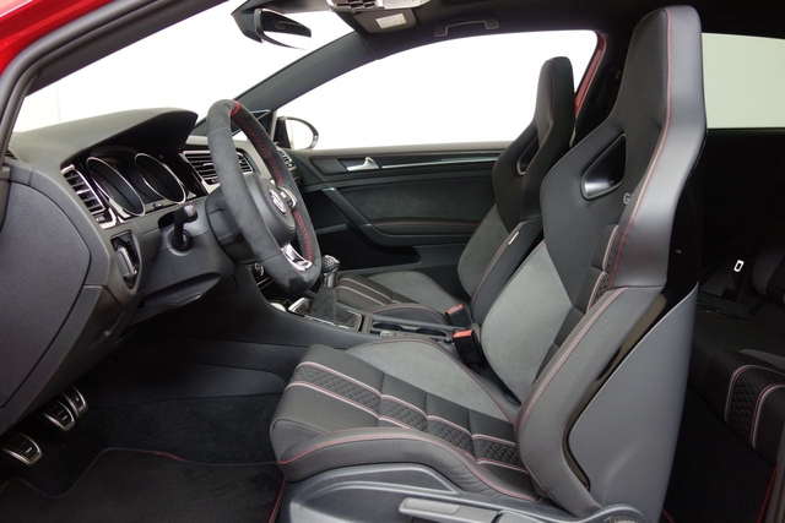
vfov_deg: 46.4
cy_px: 262
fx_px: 611
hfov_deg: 65.5
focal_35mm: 28
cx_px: 392
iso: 250
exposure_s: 1/30
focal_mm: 10.4
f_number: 1.8
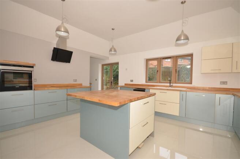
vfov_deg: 77.0
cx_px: 120
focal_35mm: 15
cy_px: 80
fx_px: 100
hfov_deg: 100.5
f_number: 6.3
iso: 640
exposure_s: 1/40
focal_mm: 10
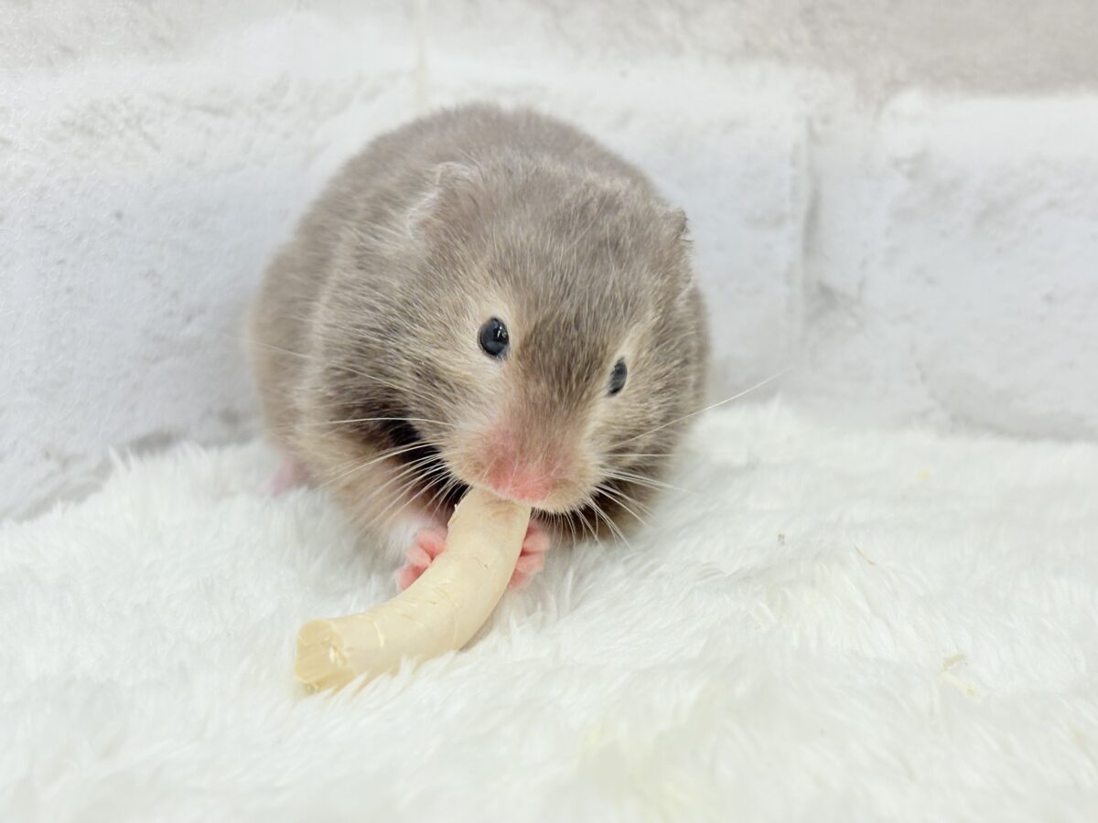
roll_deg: +0.3
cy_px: 412
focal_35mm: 52
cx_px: 549
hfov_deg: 36.8
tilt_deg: -12.7
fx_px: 1649
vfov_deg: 28.0
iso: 80
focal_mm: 5.96
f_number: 1.6
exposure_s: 1/100
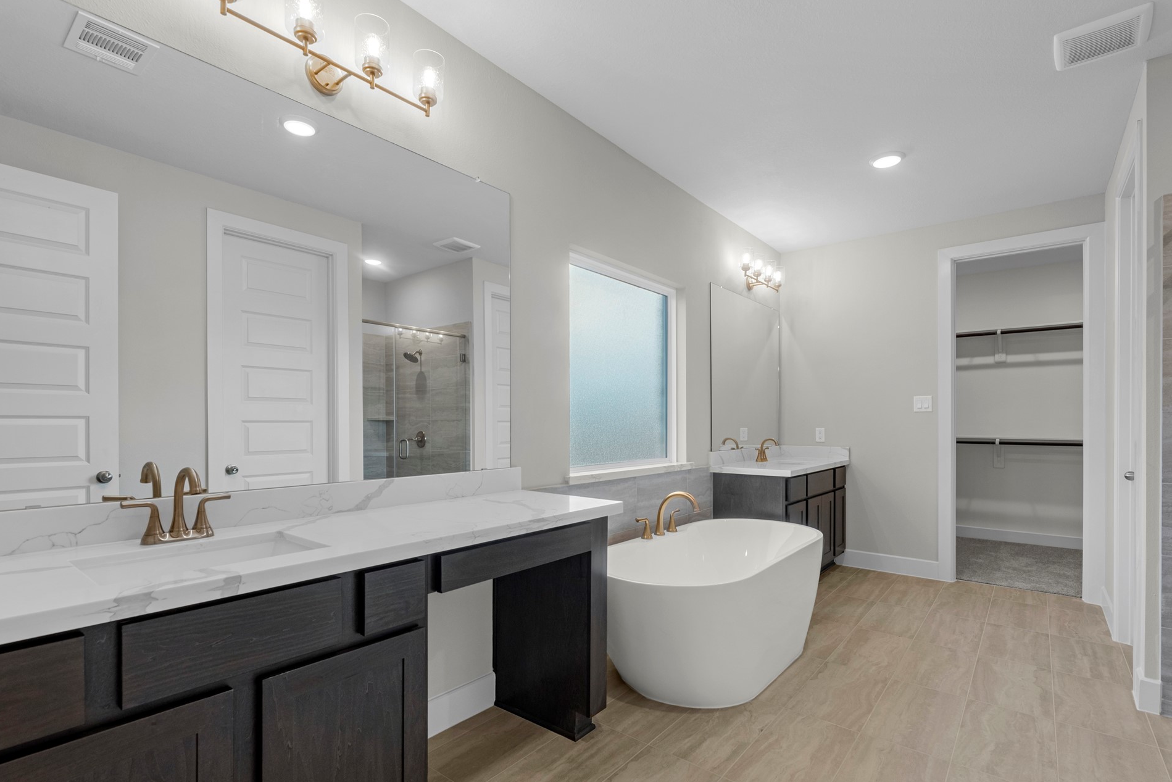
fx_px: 521
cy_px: 411
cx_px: 598
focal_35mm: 16
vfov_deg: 73.7
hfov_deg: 96.7
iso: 250
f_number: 9
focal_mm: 14
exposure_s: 1/10
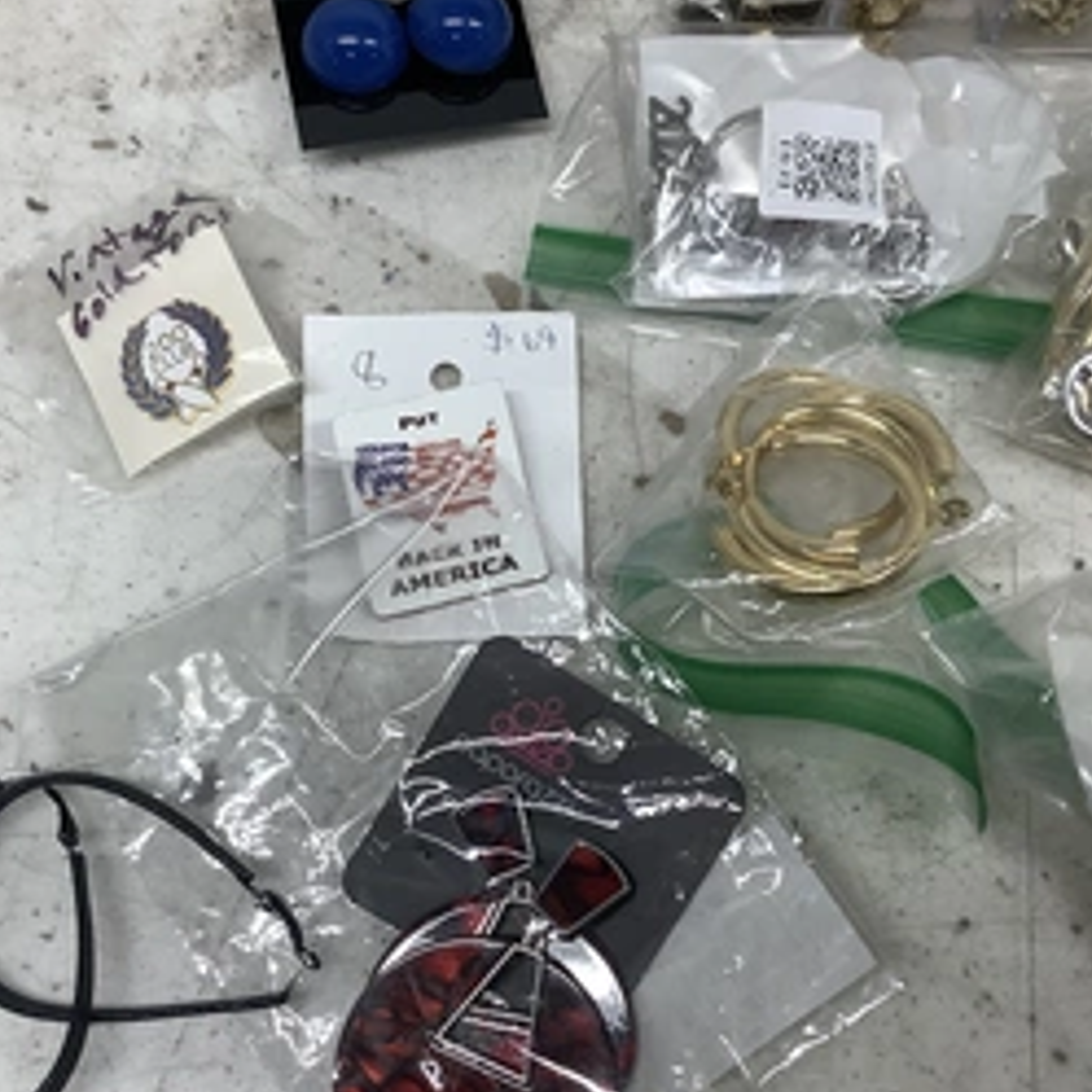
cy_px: 614
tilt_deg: -72.6
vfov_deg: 38.3
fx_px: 1570
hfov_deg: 38.3
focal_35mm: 44
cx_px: 583
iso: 64
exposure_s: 1/120
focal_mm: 3.3
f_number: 2.4
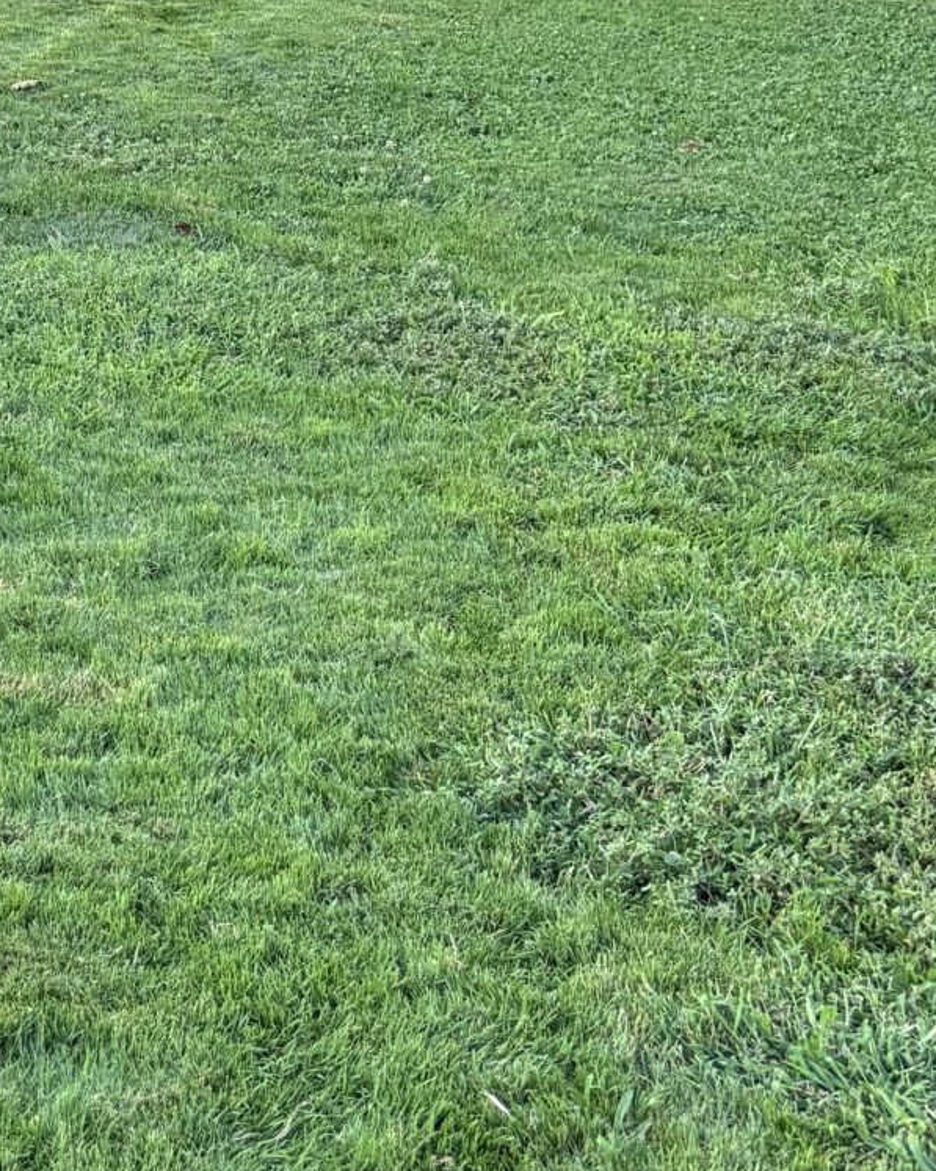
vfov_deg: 20.3
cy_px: -317
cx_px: -442
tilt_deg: -3.4
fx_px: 3014
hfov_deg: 16.2
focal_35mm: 87
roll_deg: -0.3
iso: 50
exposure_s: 1/377
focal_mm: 5.96
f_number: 1.6
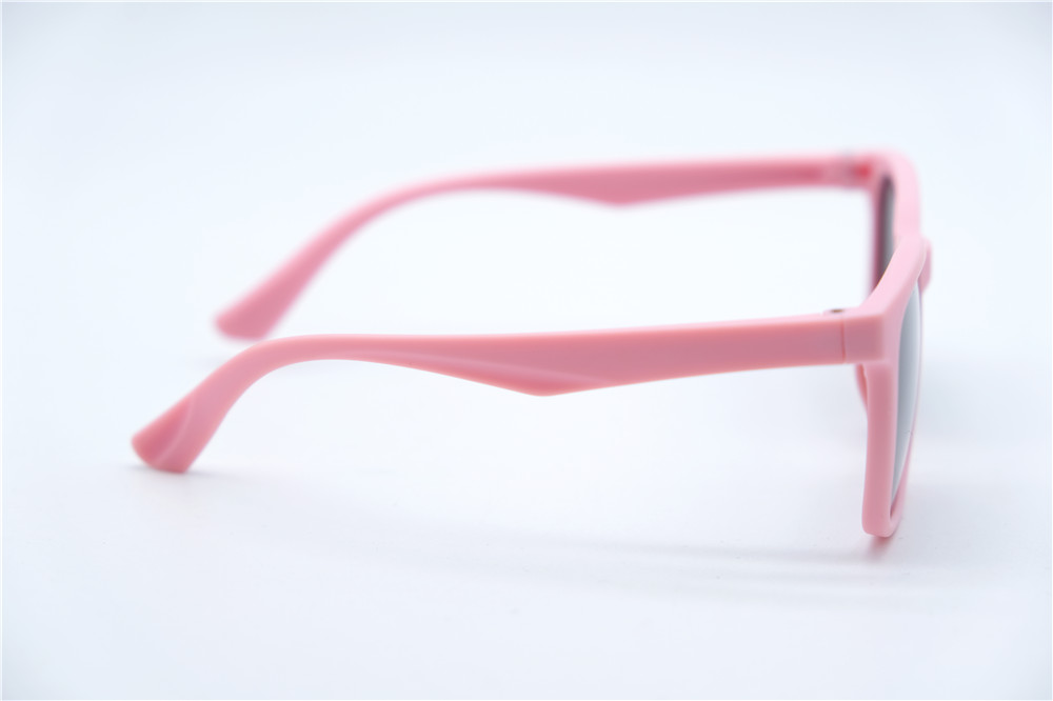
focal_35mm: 83
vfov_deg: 16.4
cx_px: 526
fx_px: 2427
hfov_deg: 24.5
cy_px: 350
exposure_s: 1/250
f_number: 4.5
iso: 160
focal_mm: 55
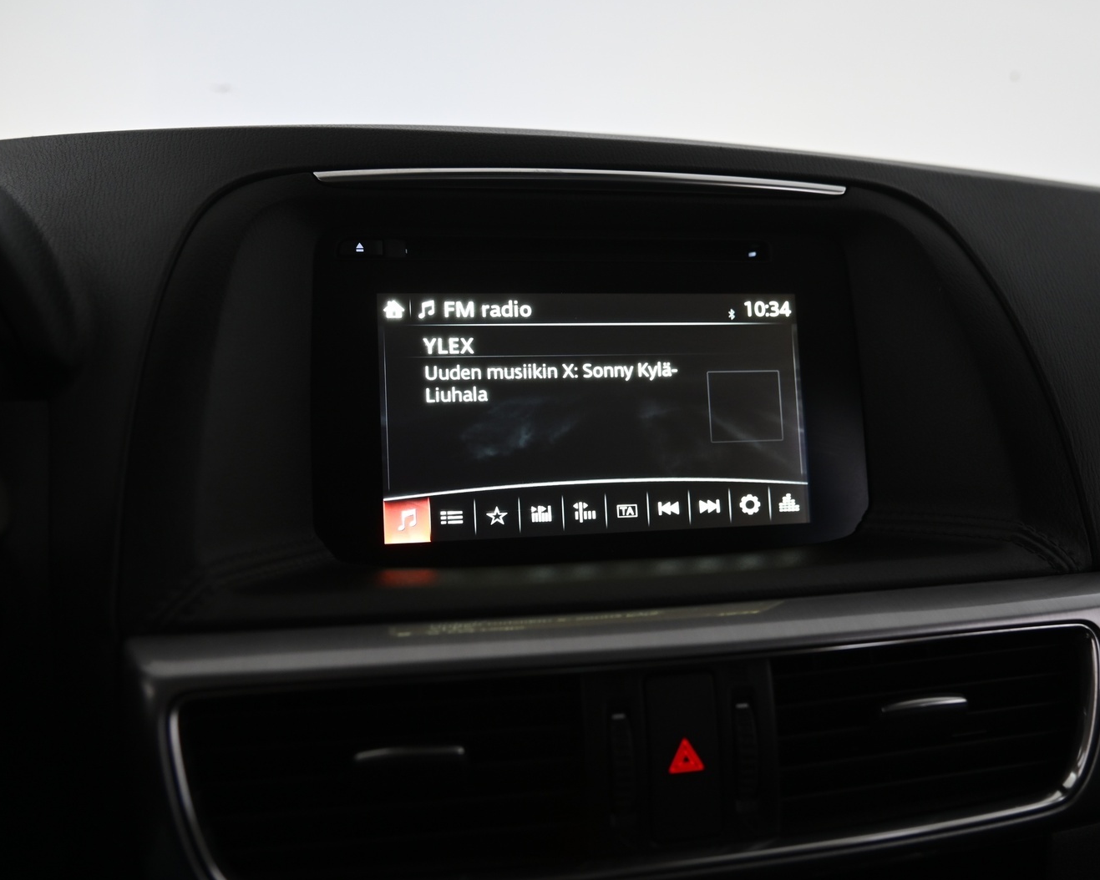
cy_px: 432
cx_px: 617
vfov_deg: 40.1
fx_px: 1205
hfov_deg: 49.0
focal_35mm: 37
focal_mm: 32
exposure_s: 1/30
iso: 1000
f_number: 4
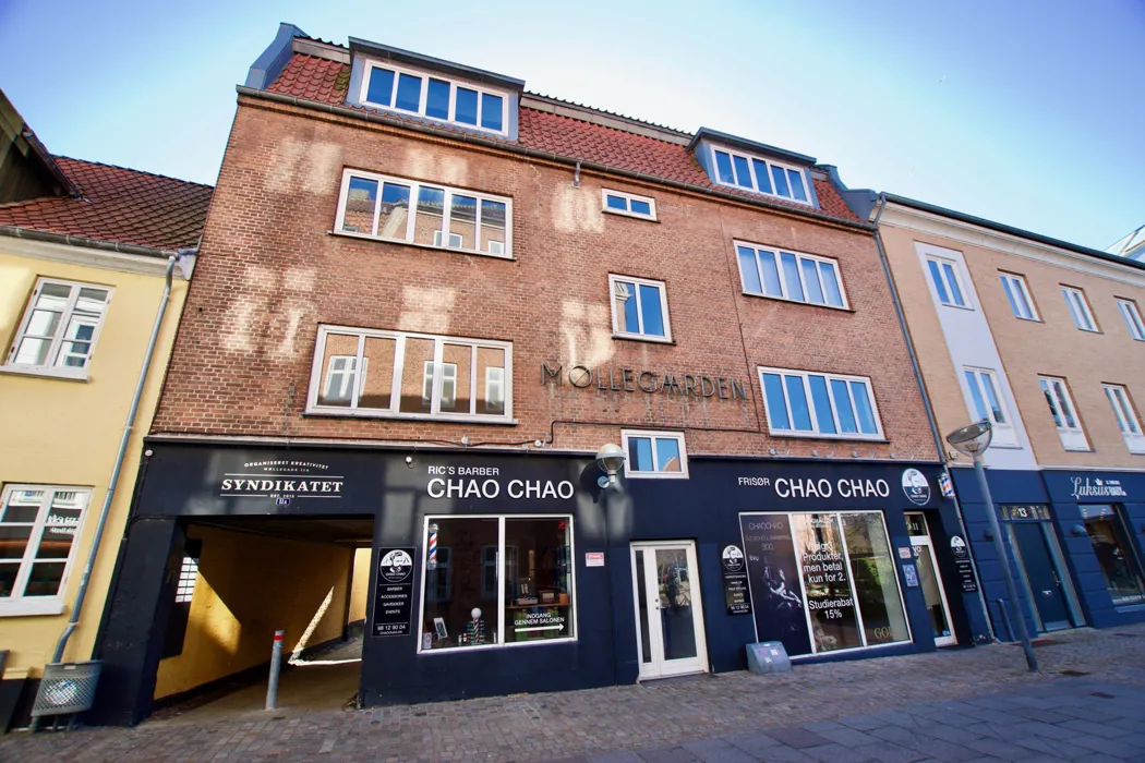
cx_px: 572
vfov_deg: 77.3
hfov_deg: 100.4
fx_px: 477
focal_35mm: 15
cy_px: 382
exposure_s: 1/125
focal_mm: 10
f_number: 5.6
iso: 100
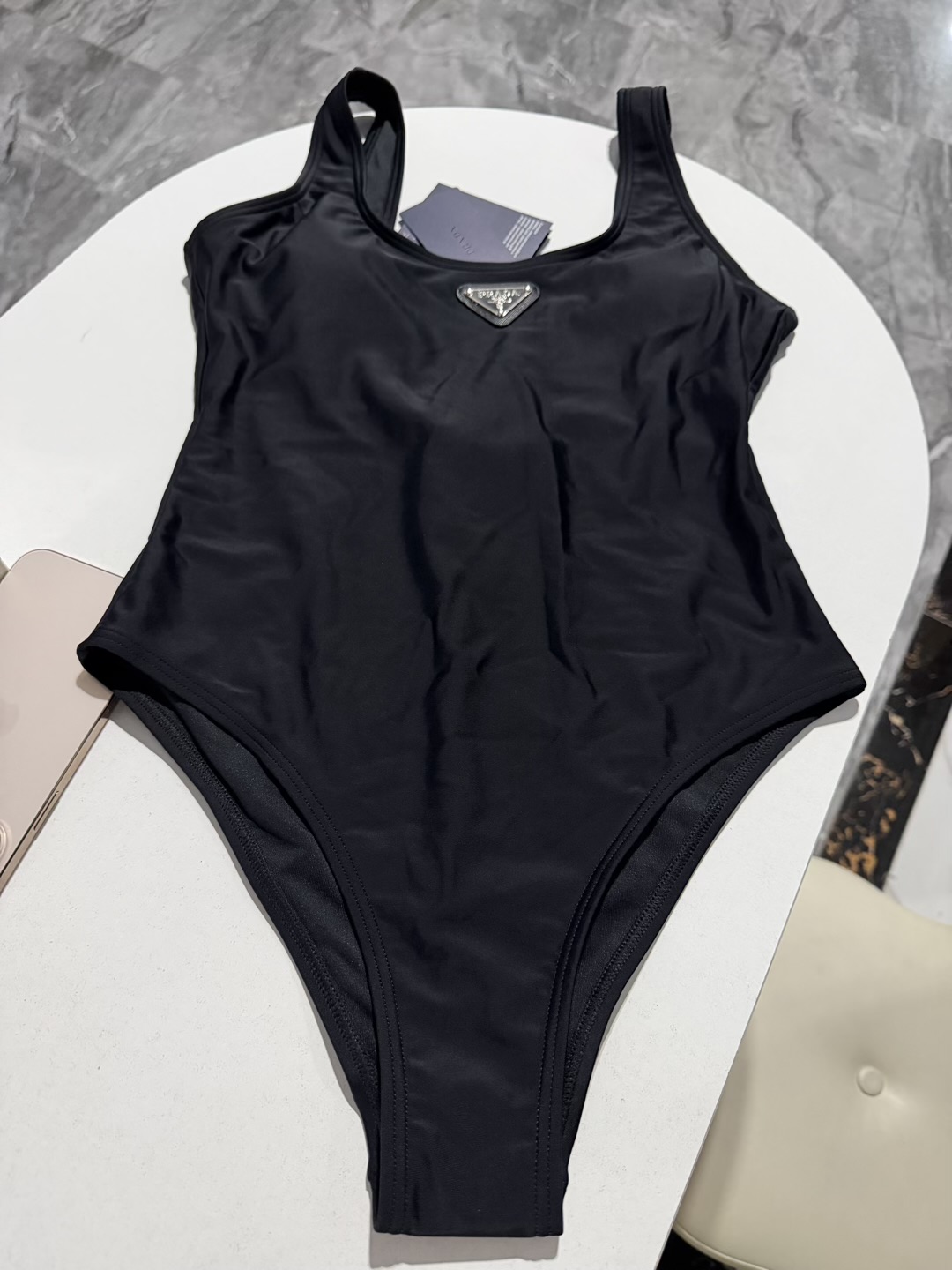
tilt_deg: -61.4
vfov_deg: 71.6
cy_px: 635
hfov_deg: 56.8
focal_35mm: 24
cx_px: 476
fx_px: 880
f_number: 1.78
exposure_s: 1/50
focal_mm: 6.76
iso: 800
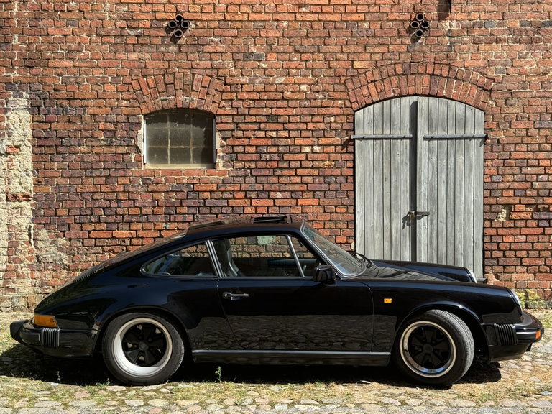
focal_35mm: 48
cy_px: 207
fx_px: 765
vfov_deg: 30.3
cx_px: 276
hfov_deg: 39.7
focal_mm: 6.76
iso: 64
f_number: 1.78
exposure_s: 1/1458
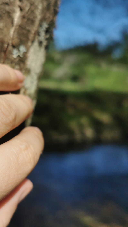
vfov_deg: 50.5
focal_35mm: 40
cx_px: 26
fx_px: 241
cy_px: 113
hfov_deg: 29.0
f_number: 1.6
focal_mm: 5.56
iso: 50
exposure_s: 1/6250
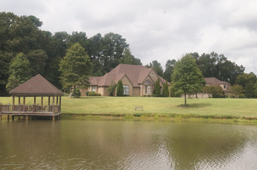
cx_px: 128
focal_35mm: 45
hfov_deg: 43.7
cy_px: 85
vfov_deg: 29.8
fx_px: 321
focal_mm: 30
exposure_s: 1/4000
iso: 3200
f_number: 13
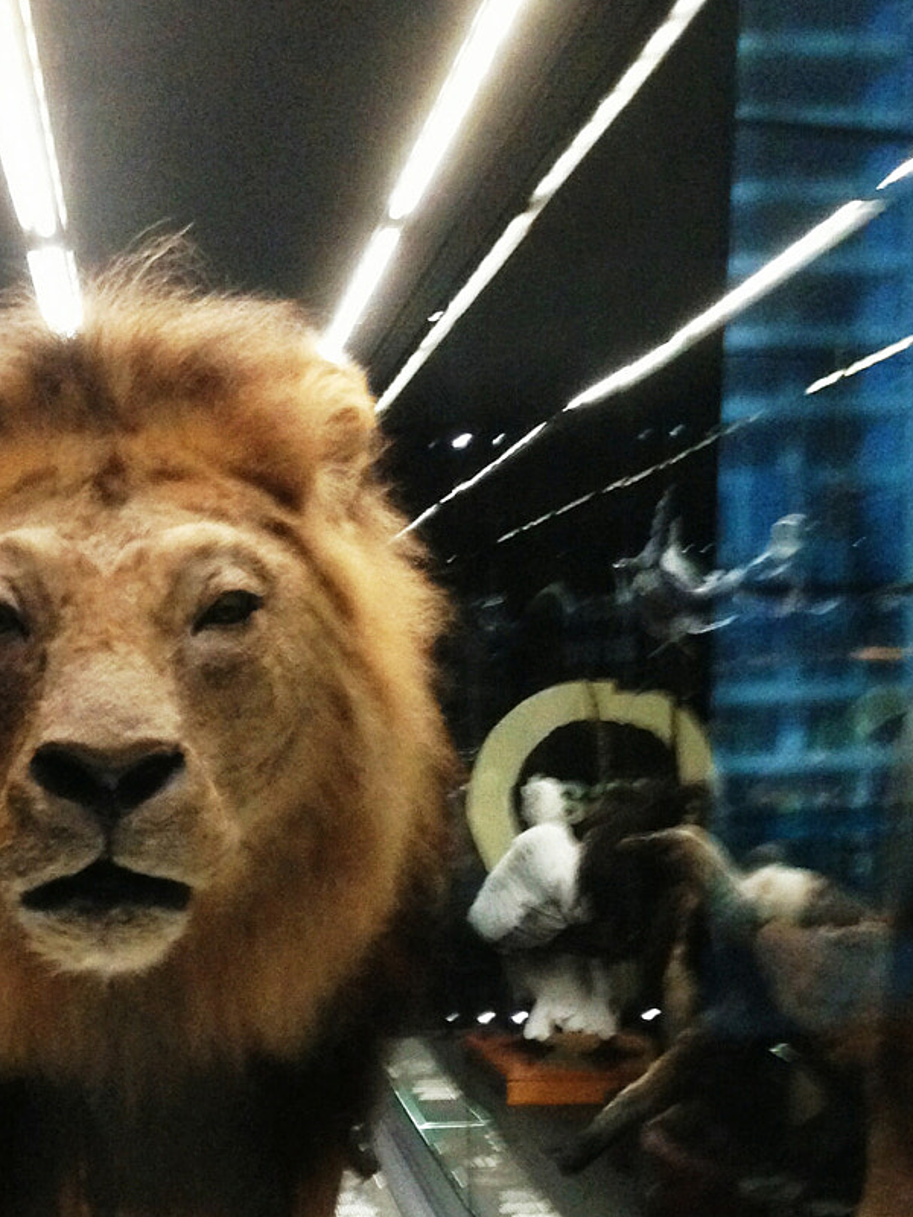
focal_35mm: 66
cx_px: 21
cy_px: 841
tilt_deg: -1.5
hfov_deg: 21.5
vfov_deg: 29.1
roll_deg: +0.4
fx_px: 2321
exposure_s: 1/17
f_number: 2.4
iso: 400
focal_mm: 4.12
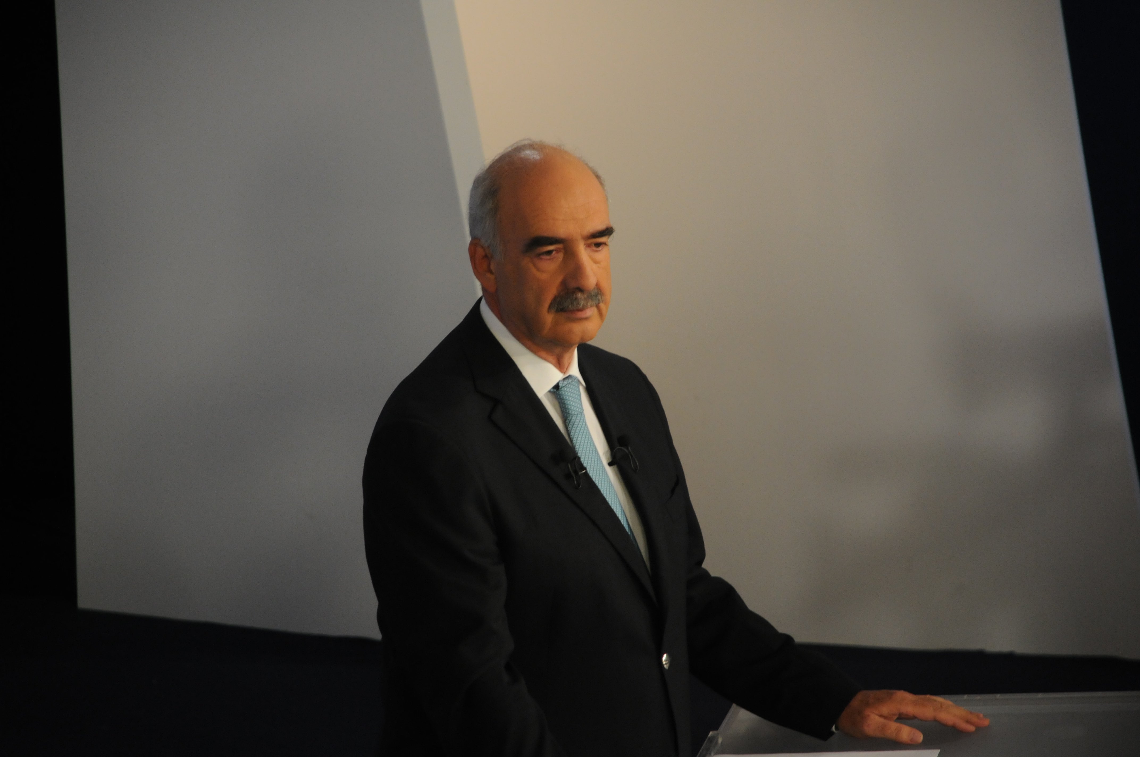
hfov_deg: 10.2
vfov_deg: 6.8
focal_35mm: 202
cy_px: 378
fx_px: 6405
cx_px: 570
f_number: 5.6
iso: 1000
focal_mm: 135
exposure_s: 1/60
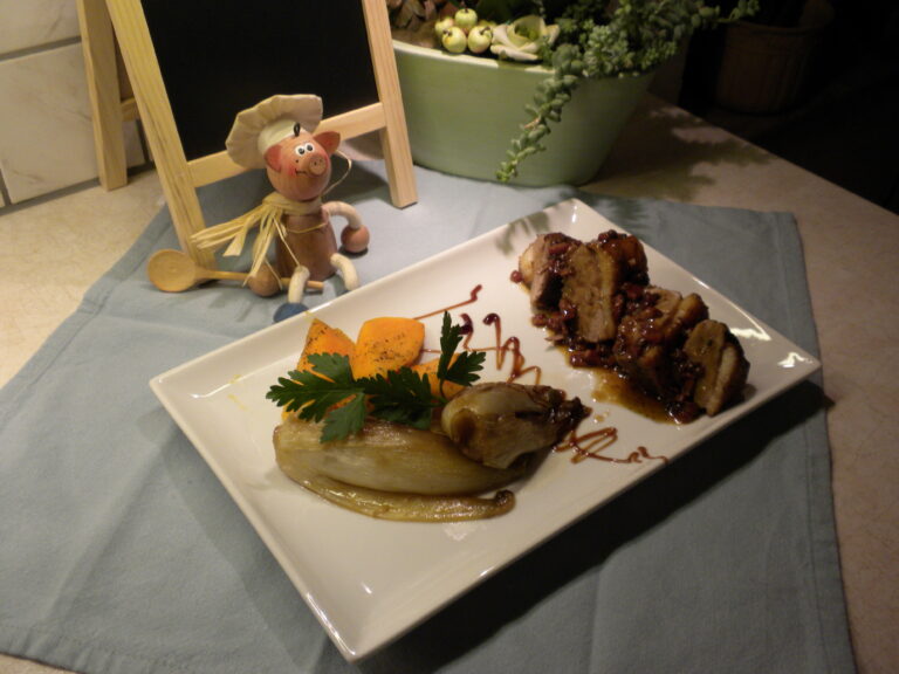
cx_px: 450
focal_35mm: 37
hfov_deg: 50.1
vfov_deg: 38.7
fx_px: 961
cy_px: 337
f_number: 3.5
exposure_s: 1/55.8
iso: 162
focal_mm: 6.6
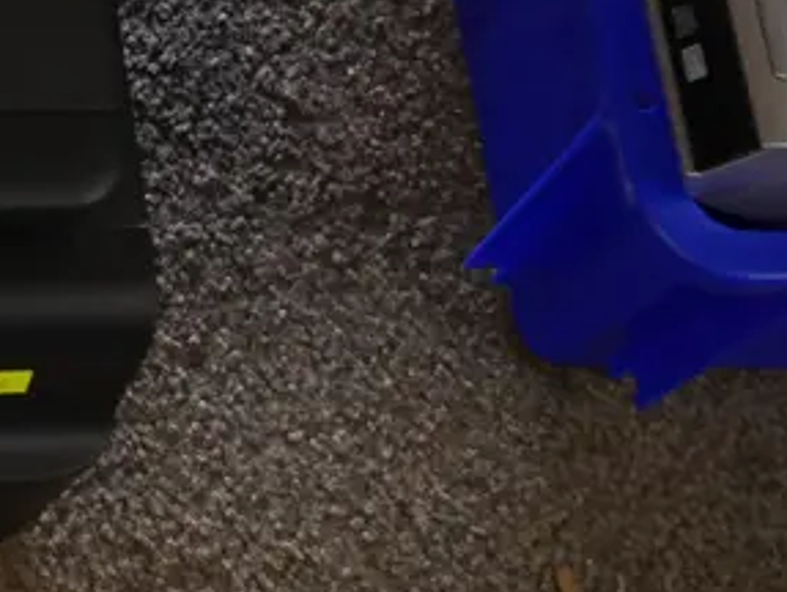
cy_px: 51
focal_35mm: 114
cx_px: -546
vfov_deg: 12.9
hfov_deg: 15.3
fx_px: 2595
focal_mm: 16
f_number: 3.6
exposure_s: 1/60
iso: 640
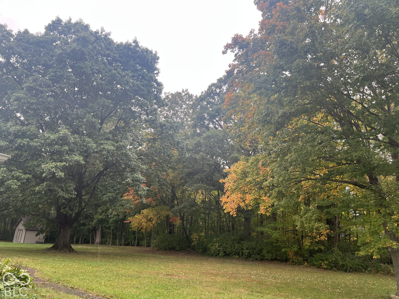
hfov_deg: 67.3
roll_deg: -3.0
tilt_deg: +15.9
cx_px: 200
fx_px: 300
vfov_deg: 53.1
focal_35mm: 26
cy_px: 150
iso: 50
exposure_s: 1/316
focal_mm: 5.7
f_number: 1.5
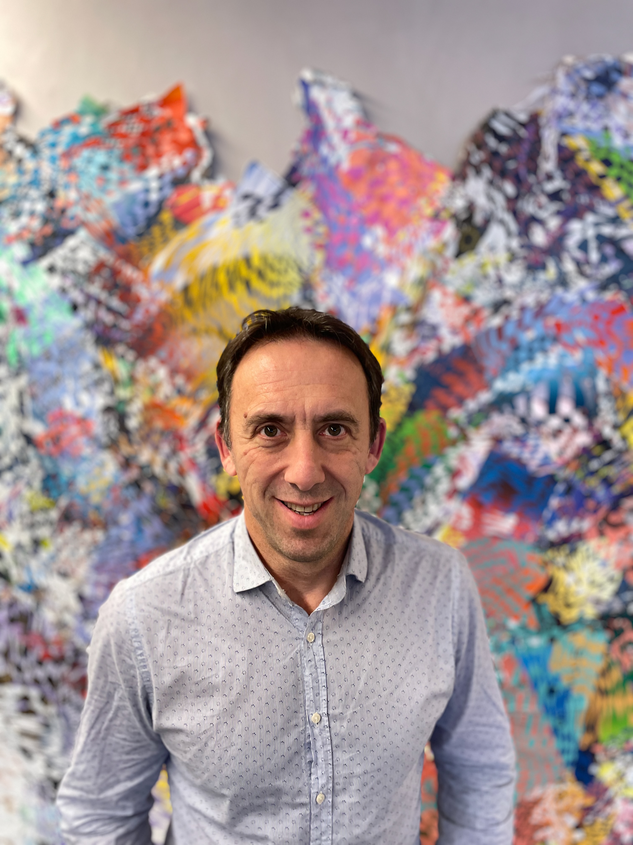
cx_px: 316
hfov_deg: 53.1
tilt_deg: -8.7
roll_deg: +2.0
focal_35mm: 26
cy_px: 422
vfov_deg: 67.3
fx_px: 634
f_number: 1.6
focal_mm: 4.2
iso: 250
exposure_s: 1/50
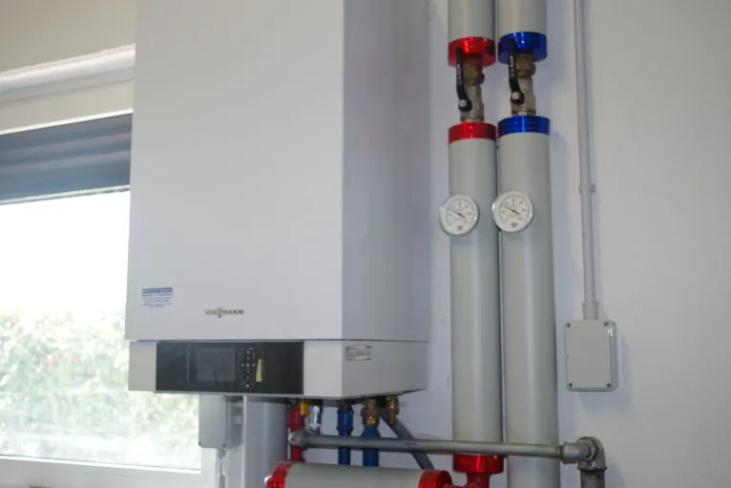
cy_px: 244
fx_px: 853
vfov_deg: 31.9
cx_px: 366
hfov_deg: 46.4
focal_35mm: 42
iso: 400
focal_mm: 28.13
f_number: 4
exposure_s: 1/50
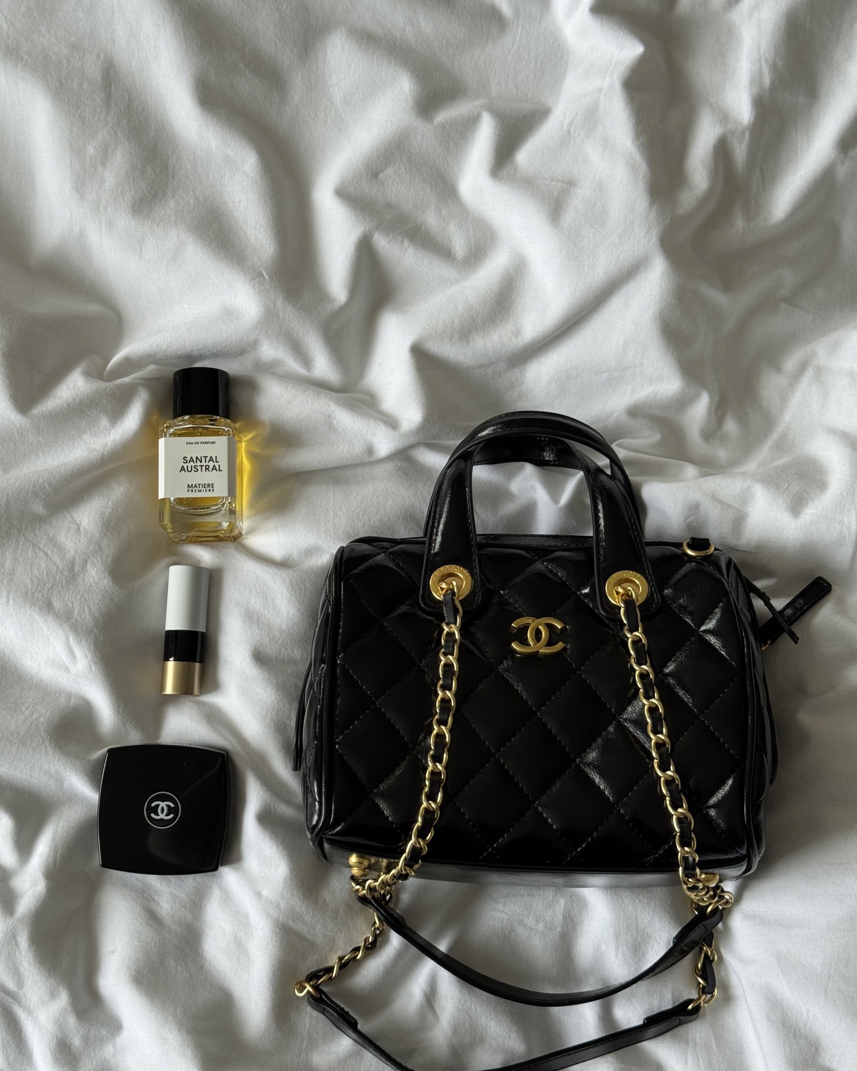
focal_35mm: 51
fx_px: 1617
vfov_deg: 36.7
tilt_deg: -77.6
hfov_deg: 29.7
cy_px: 531
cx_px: 425
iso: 100
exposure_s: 1/115
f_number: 1.78
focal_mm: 6.76
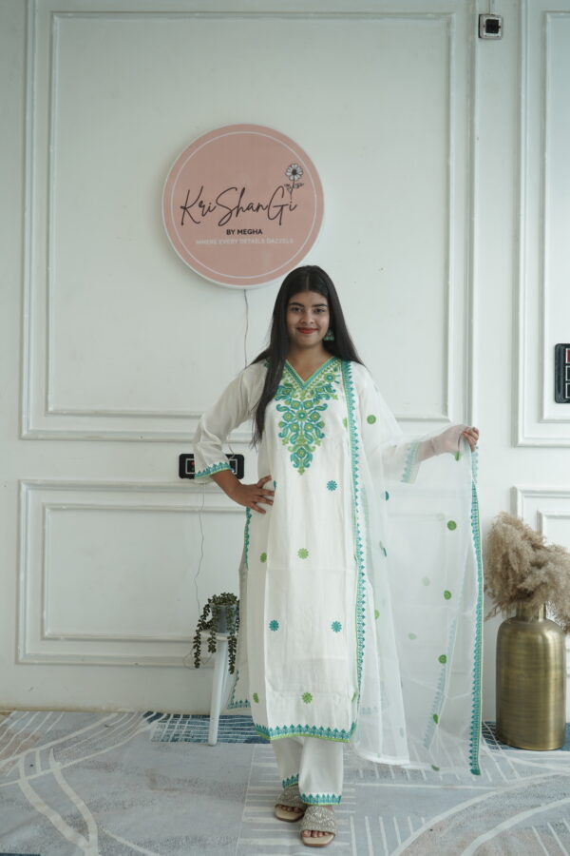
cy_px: 428
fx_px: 807
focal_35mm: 34
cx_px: 285
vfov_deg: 55.8
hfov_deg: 38.9
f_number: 5.6
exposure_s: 1/100
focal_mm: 34
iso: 160
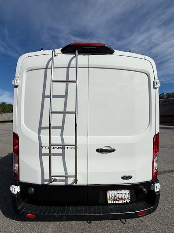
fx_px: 114
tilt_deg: -3.5
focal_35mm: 17
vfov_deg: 90.7
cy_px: 129
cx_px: 83
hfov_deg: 74.7
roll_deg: +1.0
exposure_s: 1/6173
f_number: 2.2
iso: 40
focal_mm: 2.22
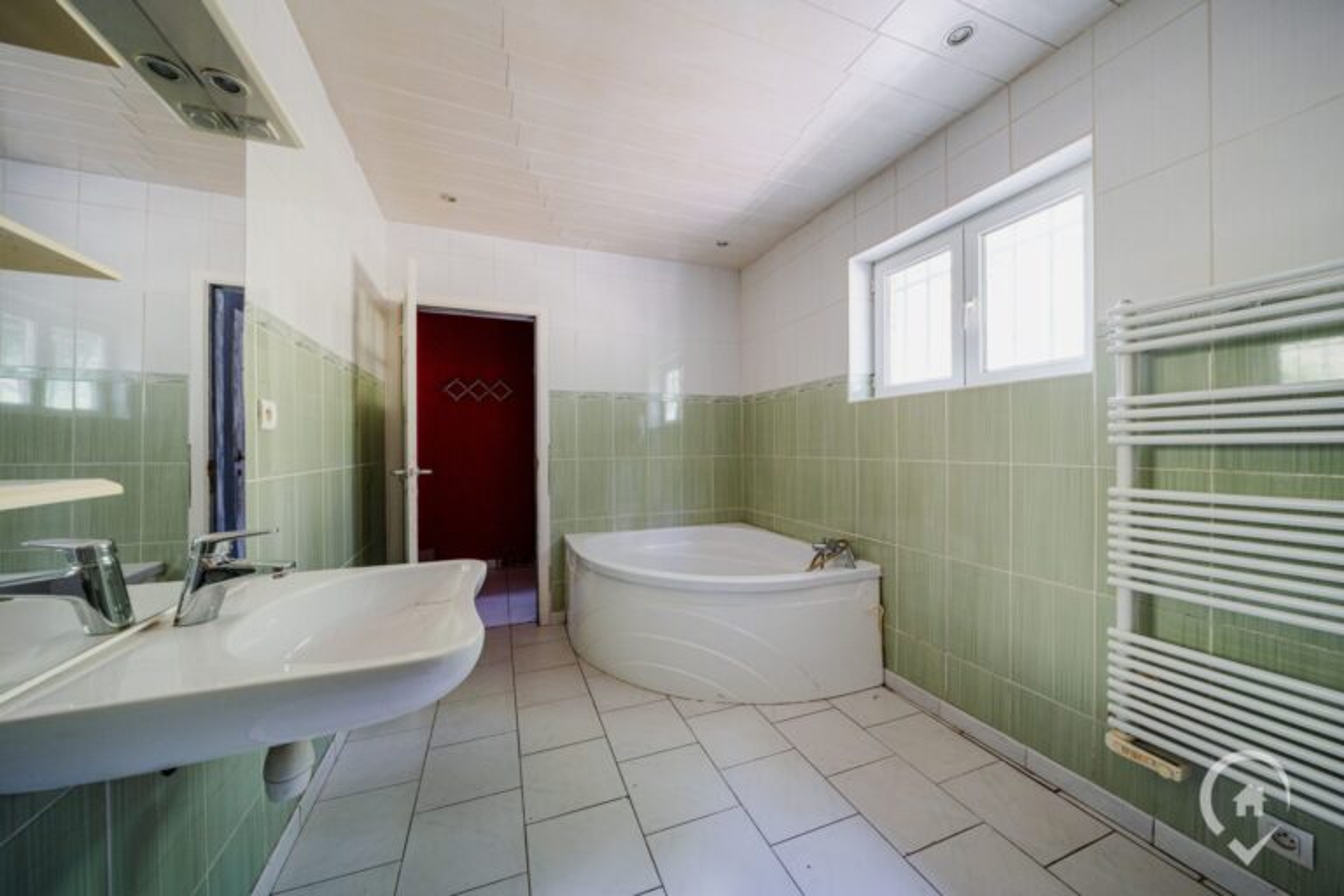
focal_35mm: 12
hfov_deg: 112.6
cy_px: 448
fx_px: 448
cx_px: 672
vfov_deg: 90.0
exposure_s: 1/6
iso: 500
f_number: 7.1
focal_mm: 12
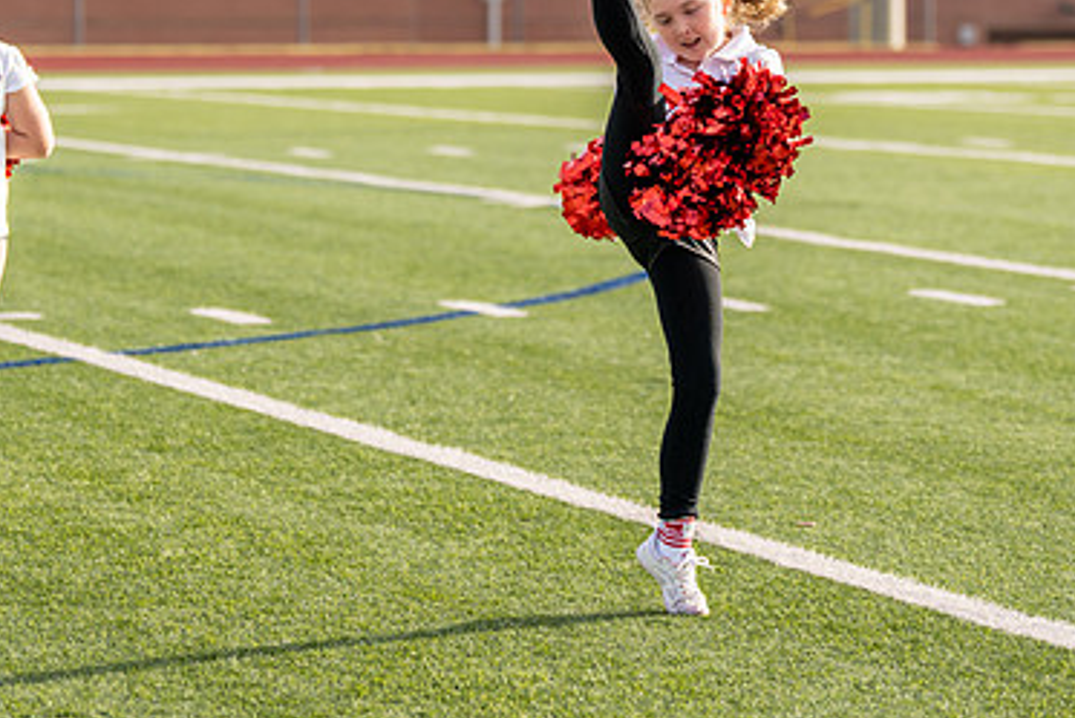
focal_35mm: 166
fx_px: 4959
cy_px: 136
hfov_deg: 12.4
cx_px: 578
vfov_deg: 8.3
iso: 250
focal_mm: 92
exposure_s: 1/2000
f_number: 2.8
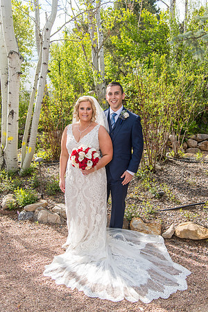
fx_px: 329
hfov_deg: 35.1
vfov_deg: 50.7
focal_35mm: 38
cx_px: 104
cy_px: 156
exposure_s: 1/250
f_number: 5
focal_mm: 38
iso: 80
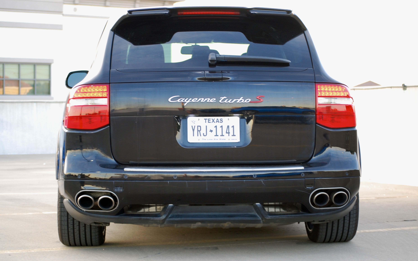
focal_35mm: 85
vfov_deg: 15.5
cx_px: 210
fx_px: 963
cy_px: 132
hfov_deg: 24.5
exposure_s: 1/30
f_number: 4
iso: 200
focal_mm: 55
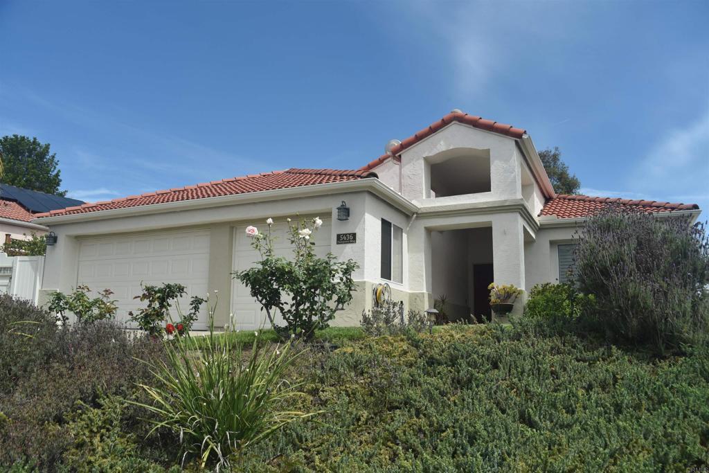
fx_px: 551
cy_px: 236
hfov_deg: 65.5
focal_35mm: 28
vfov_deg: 46.4
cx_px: 354
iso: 200
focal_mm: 28
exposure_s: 1/320
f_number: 9
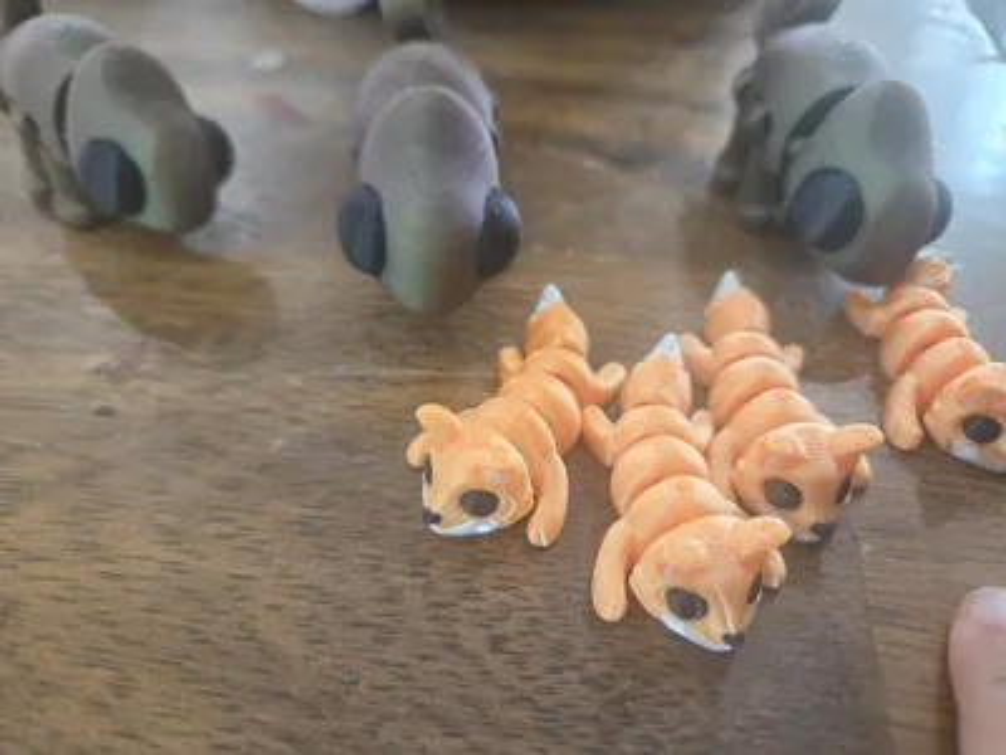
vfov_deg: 58.9
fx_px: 668
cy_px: 378
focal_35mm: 23
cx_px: 503
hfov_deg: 73.9
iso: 640
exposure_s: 1/120
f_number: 1.8
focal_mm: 5.4
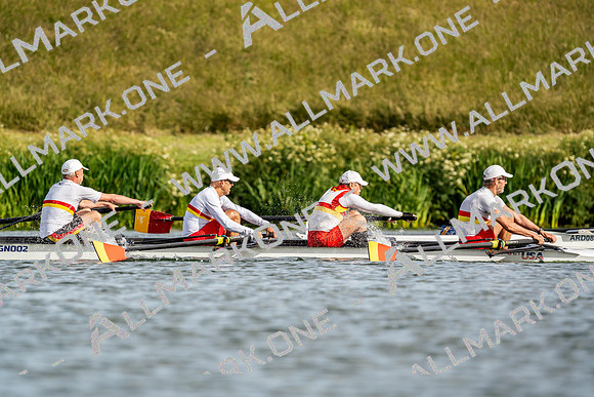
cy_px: 198
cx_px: 297
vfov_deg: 3.4
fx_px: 6601
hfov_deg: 5.2
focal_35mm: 400
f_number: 6.3
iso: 250
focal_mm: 400
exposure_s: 1/2000
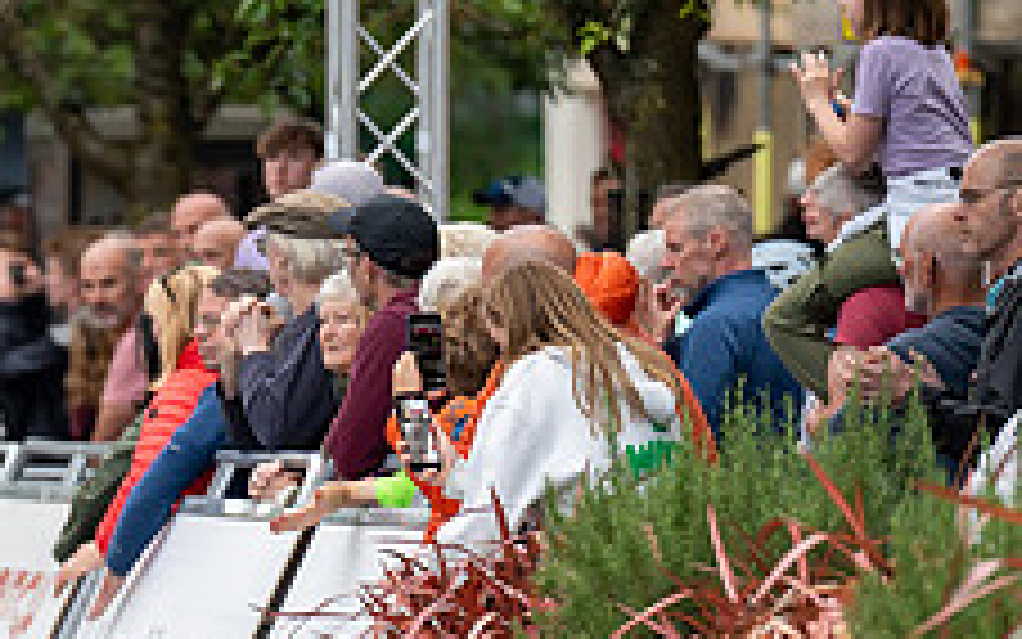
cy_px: 497
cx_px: -32
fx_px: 14515
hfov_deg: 4.0
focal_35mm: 521
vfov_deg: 2.5
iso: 1000
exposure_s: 1/800
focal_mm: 200
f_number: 2.8
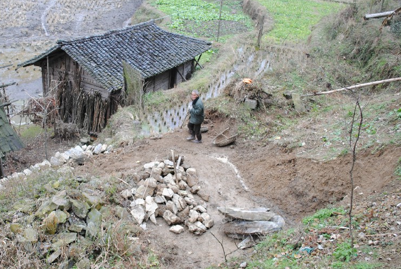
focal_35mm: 37
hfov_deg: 51.3
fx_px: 413
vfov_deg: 36.0
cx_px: 148
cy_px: 151
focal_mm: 18
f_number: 3.5
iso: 200
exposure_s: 1/60
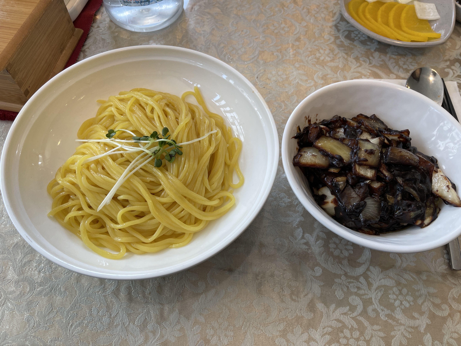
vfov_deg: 53.1
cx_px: 230
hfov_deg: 67.3
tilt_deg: -61.4
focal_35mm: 26
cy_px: 173
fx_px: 346
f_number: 1.6
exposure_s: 1/120
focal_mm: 5.1
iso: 40
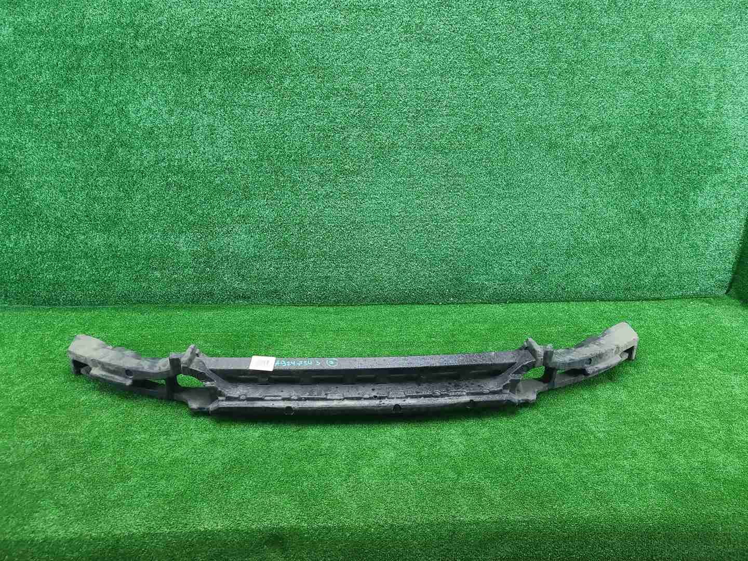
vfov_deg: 53.1
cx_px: 374
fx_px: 562
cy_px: 280
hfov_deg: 67.3
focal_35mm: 26
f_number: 1.8
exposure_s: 1/50
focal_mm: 5.4
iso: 206
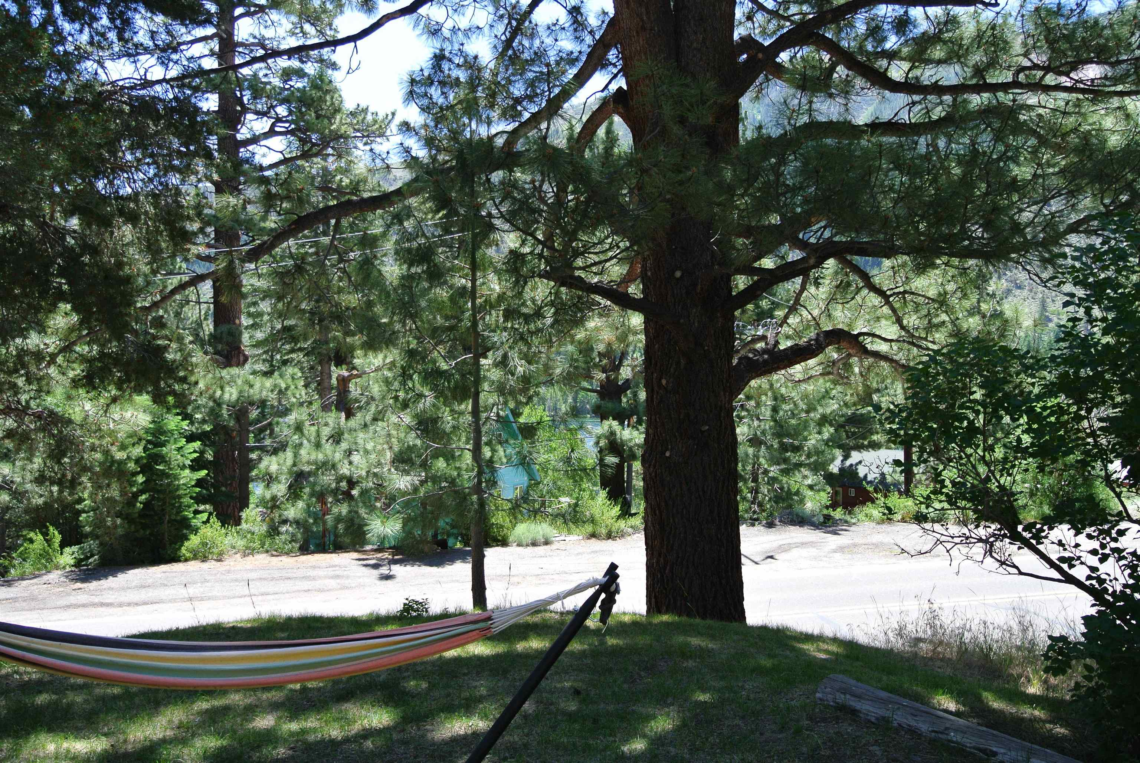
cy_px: 382
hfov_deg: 60.2
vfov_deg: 42.4
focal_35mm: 31
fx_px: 983
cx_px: 570
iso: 100
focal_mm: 11.5
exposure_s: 1/125
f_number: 5.3
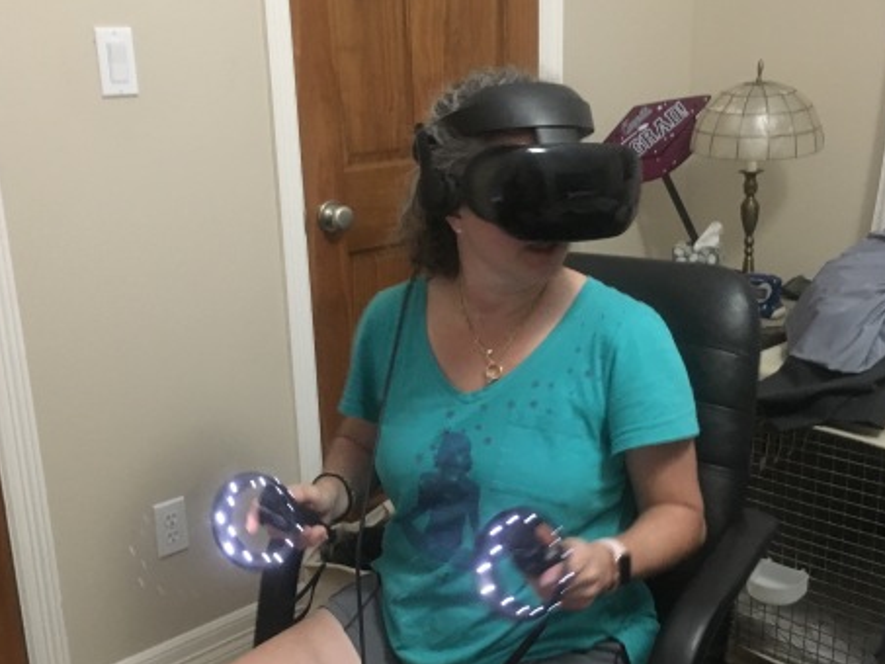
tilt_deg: -17.3
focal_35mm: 41
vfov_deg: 35.1
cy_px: 387
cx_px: 438
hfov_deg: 45.8
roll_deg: +2.0
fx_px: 1048
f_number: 2.2
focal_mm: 4.15
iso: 500
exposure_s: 1/15
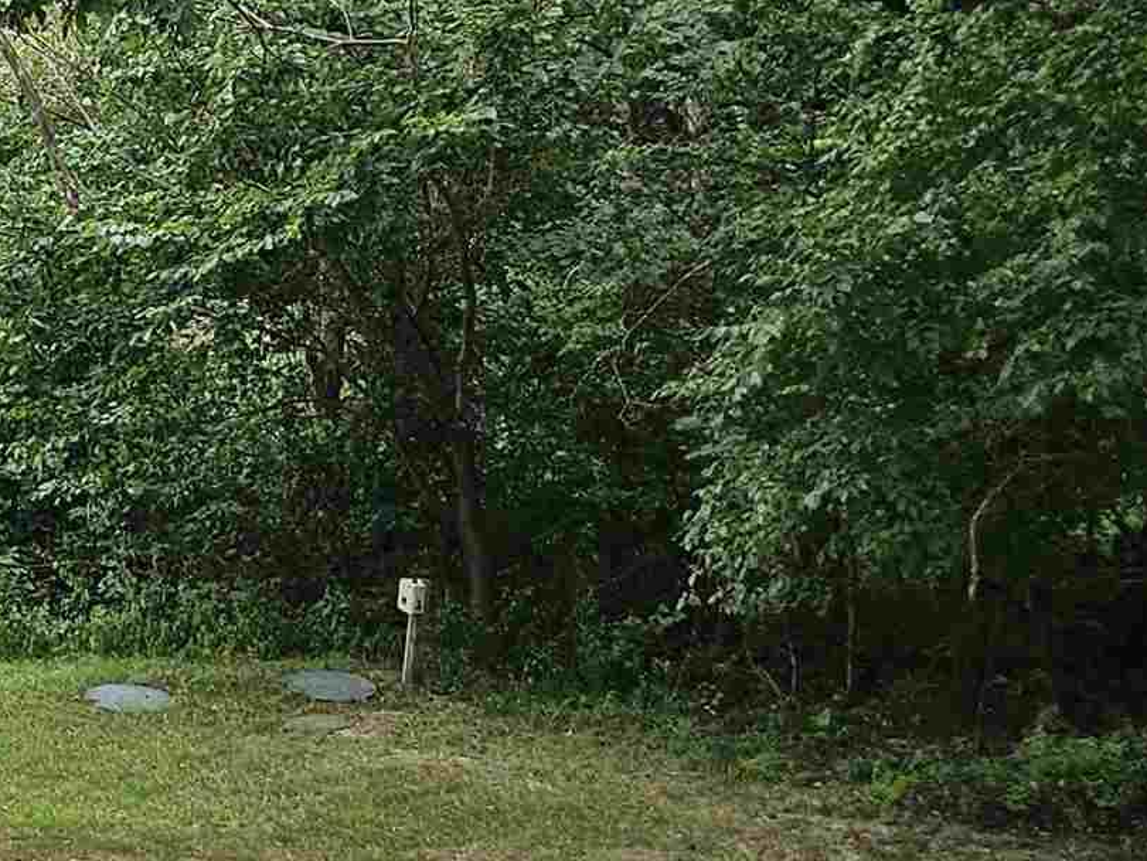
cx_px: -624
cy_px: 329
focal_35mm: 91
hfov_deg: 18.7
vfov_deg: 16.2
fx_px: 3016
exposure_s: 1/313
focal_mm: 5
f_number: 1.8
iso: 50
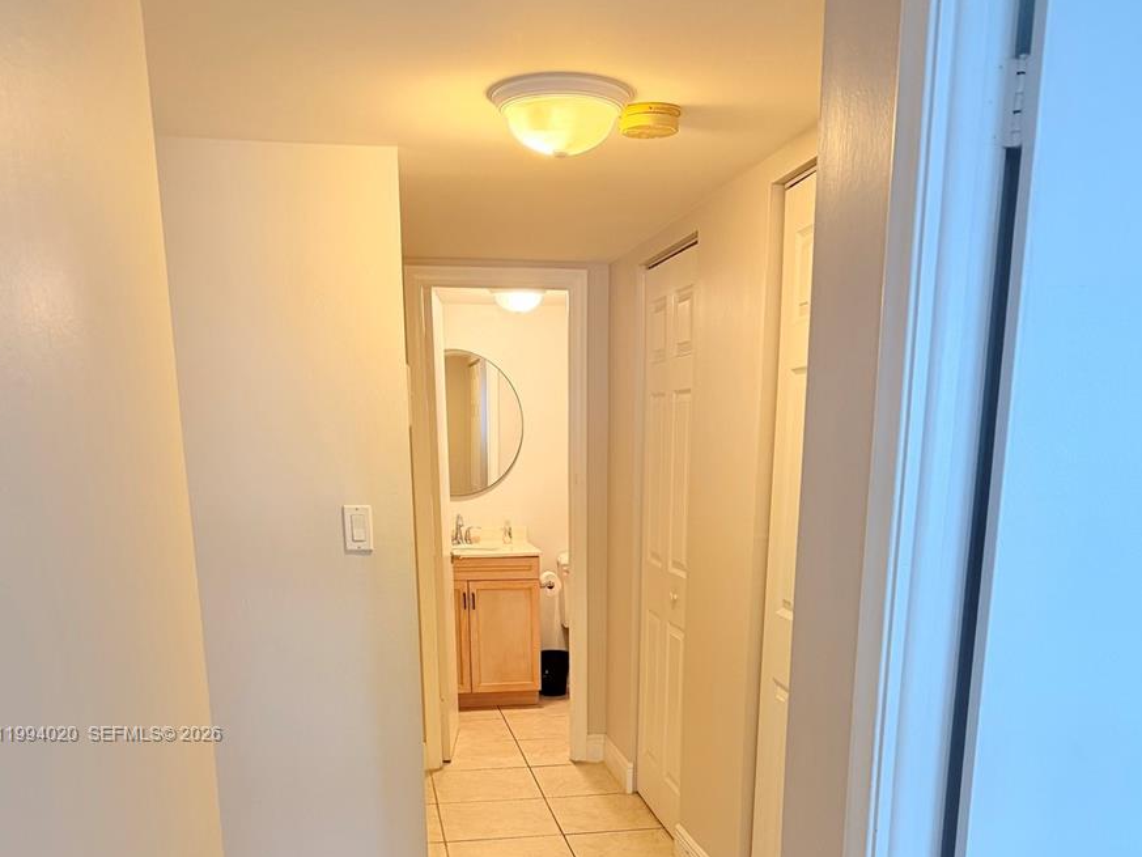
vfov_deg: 40.4
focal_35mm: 33
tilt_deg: -14.8
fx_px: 1089
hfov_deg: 55.3
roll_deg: +0.9
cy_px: 735
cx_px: 568
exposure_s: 1/120
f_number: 1.78
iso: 320
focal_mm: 6.76
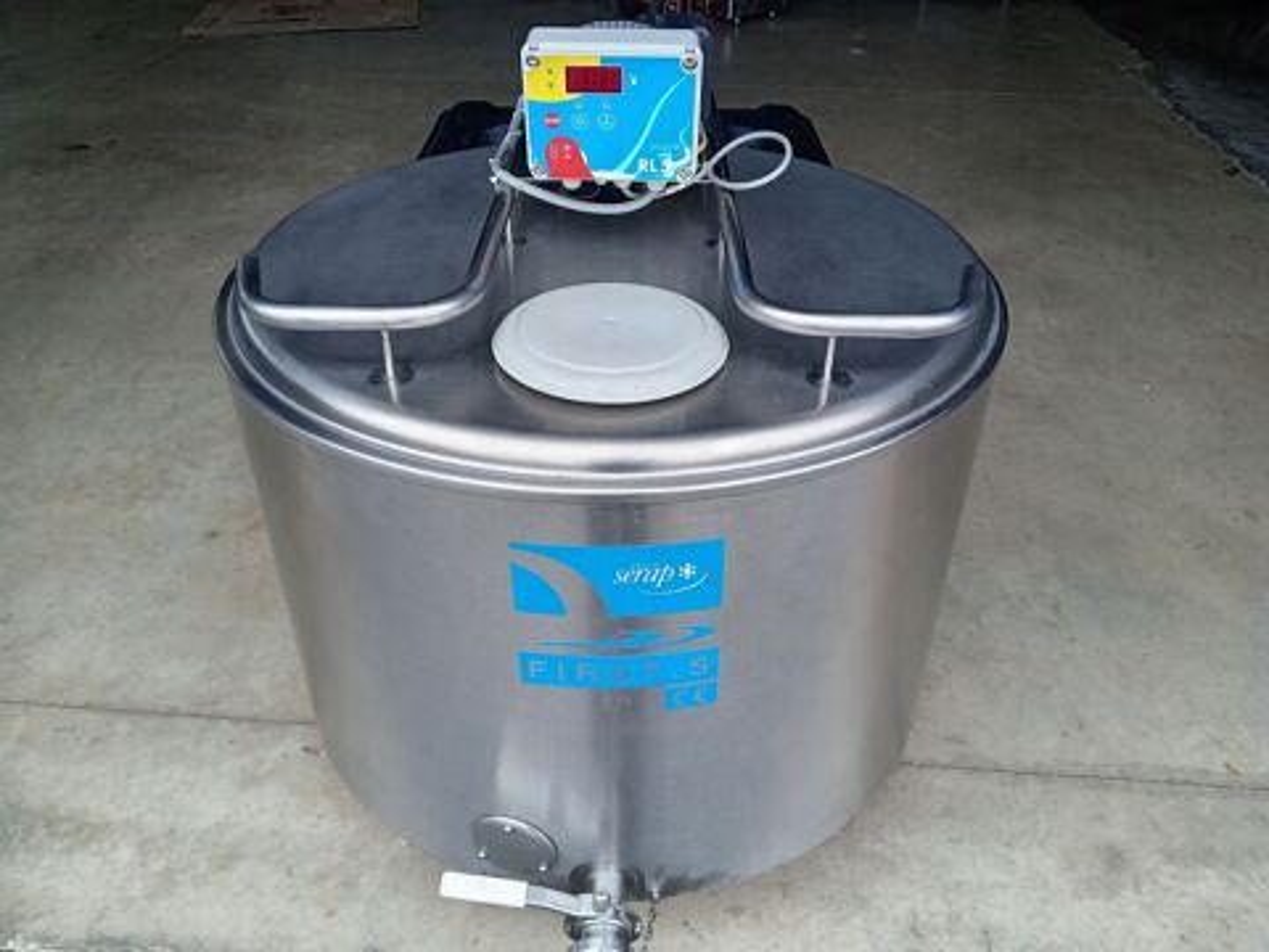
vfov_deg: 51.4
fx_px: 990
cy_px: 476
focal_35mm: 27
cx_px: 634
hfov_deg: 65.3
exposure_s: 1/147
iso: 103
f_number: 1.8
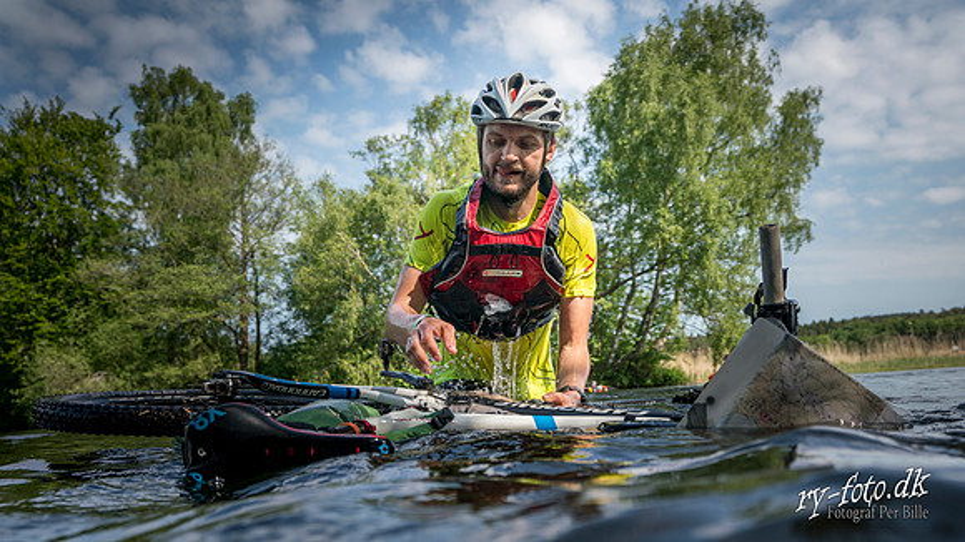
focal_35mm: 34
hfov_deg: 58.4
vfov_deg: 34.5
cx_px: 513
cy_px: 366
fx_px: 863
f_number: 4
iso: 400
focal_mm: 28
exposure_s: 1/2000
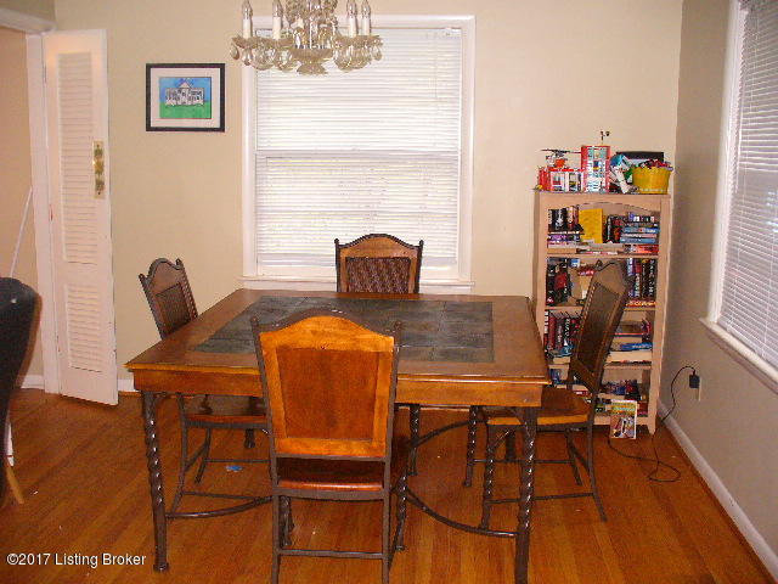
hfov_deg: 50.1
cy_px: 292
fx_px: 832
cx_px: 389
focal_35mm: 37
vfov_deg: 38.7
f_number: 2.8
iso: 400
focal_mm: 6.1
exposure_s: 1/60
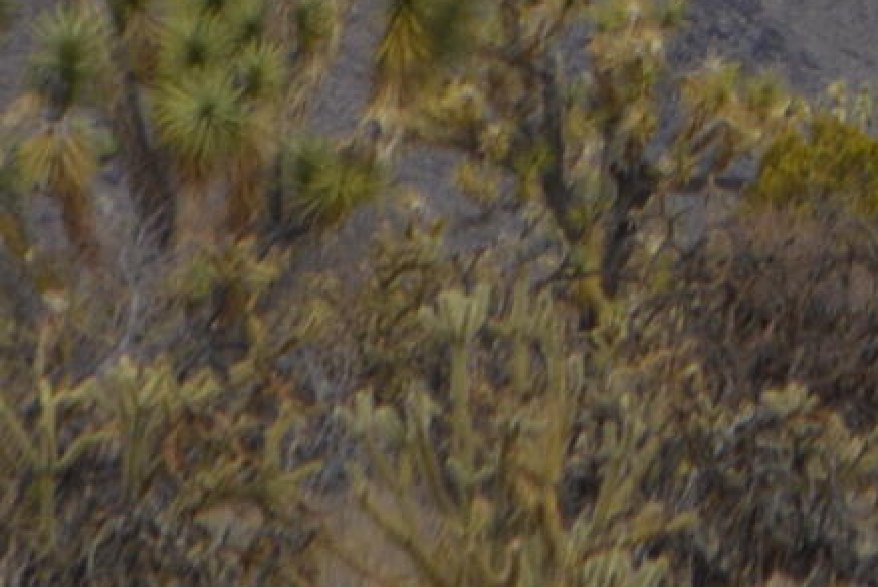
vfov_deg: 2.4
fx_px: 13799
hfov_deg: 3.6
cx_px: 2170
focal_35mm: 565
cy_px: -511
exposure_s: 1/2000
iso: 400
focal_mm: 55
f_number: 7.1
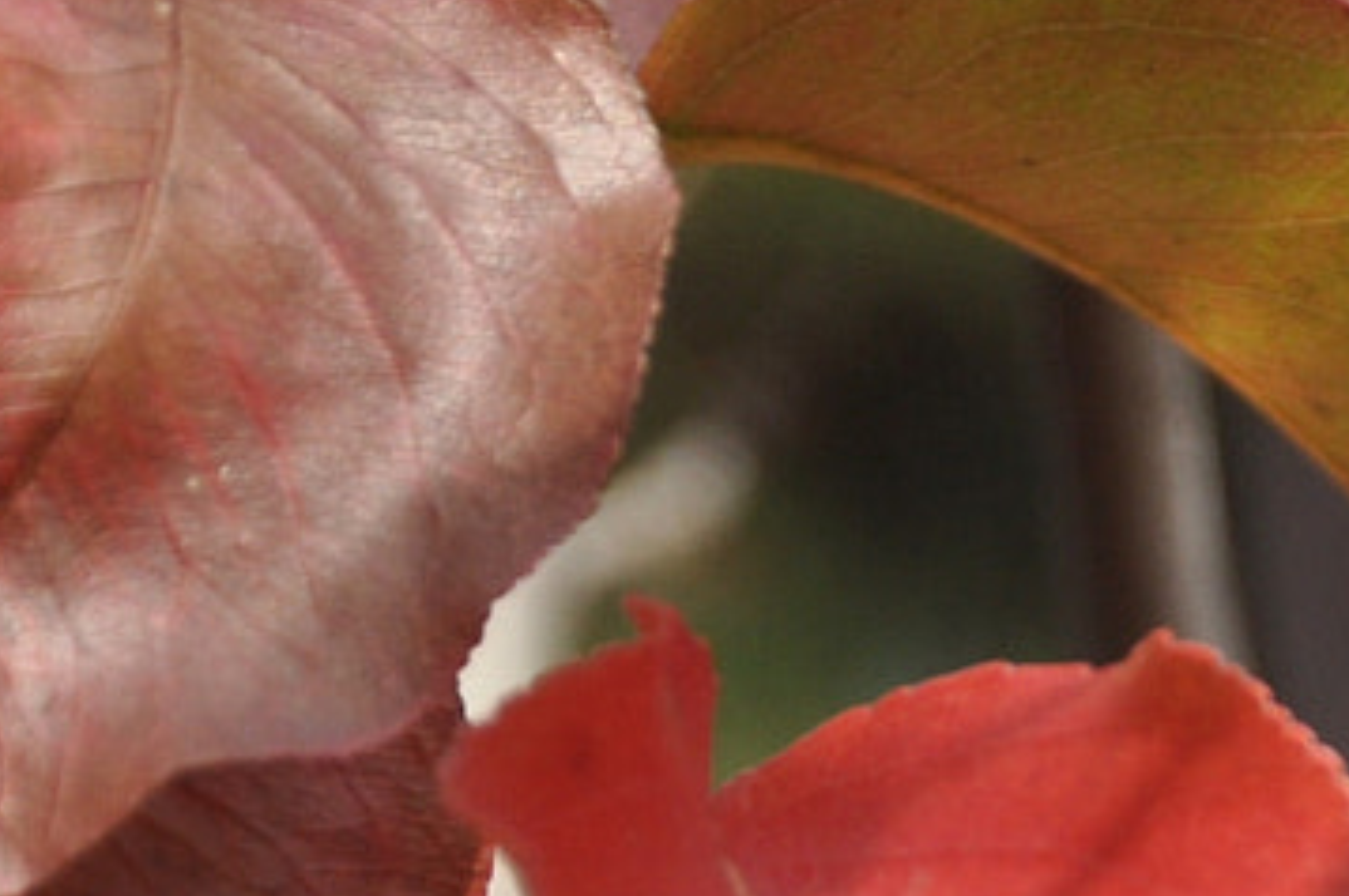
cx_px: 516
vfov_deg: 2.7
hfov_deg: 4.1
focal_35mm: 503
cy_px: 1704
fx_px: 18840
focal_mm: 75
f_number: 5.6
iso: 280
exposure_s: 1/500
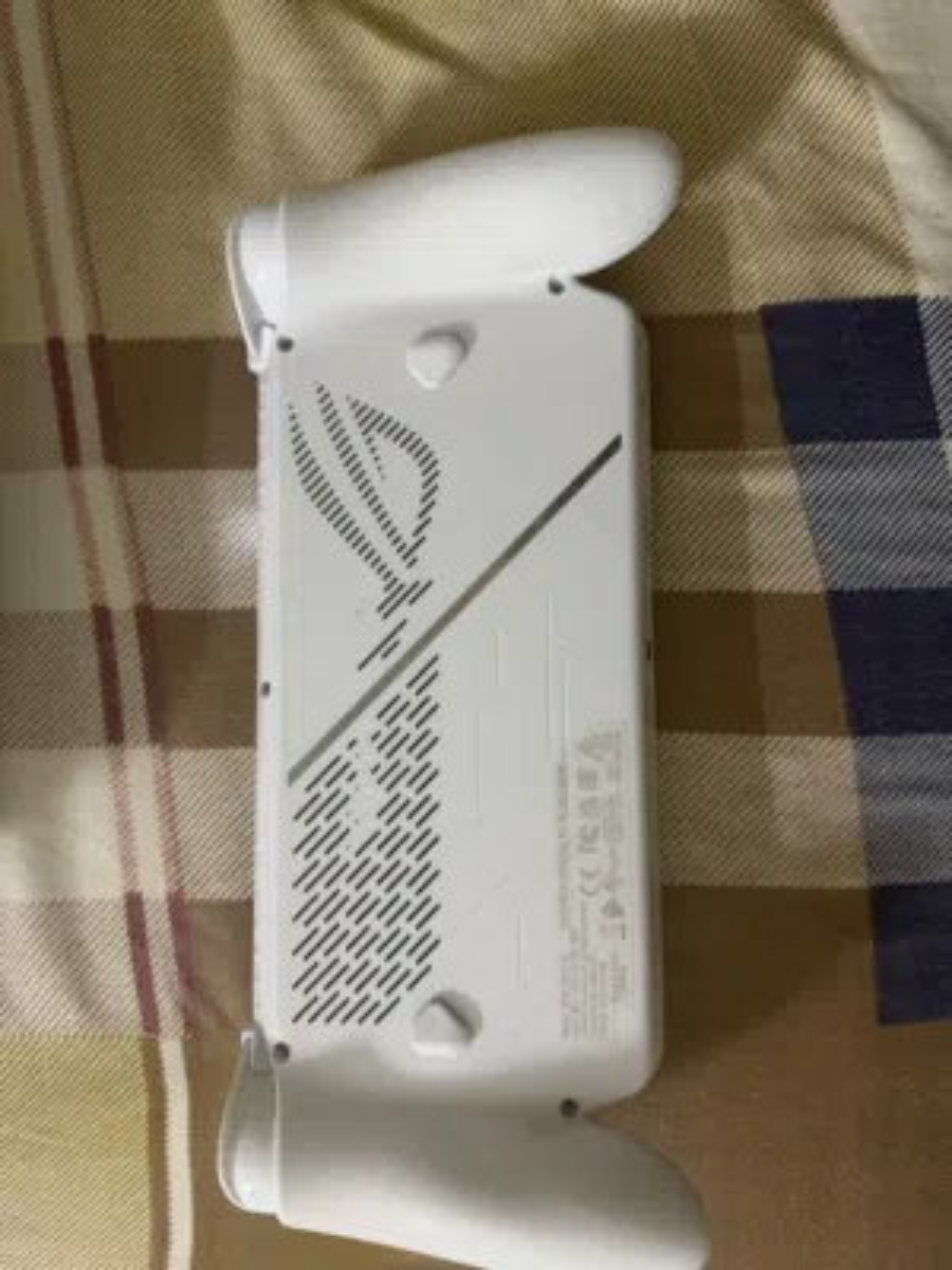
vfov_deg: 71.6
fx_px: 880
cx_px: 476
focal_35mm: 24
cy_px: 635
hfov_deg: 56.8
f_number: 1.78
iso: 800
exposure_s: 1/40
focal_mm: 6.76
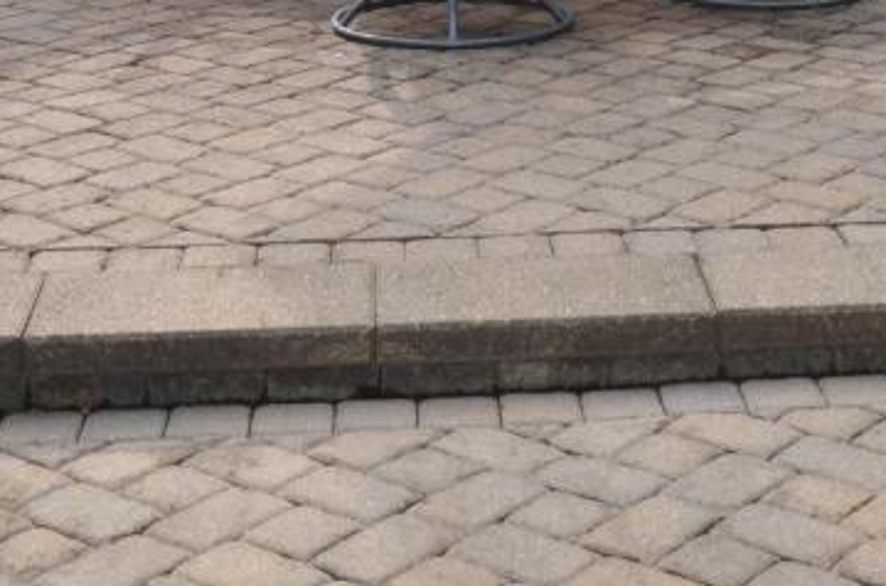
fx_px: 2136
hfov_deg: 23.4
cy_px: -332
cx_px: 553
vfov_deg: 14.4
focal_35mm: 87
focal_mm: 18
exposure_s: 1/200
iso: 100
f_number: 4
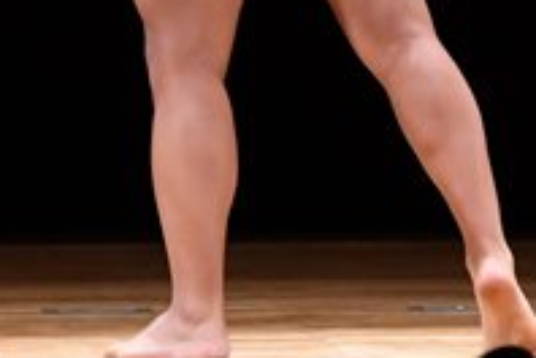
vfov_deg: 1.6
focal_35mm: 880
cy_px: -263
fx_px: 13101
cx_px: 307
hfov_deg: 2.3
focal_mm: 150
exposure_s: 1/400
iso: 3200
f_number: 5.6
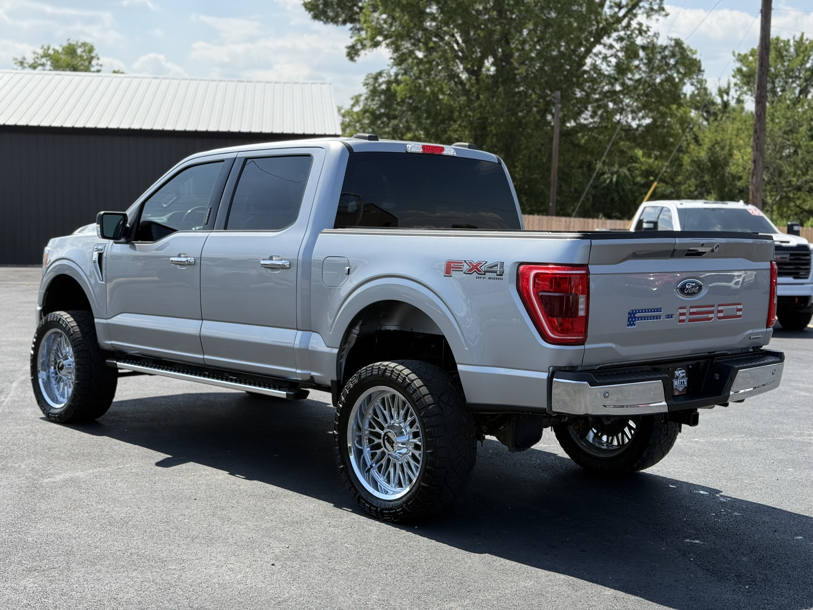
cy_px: 305
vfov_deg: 30.3
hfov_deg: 39.7
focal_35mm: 48
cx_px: 406
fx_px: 1127
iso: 80
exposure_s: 1/2762
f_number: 1.78
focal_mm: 6.76
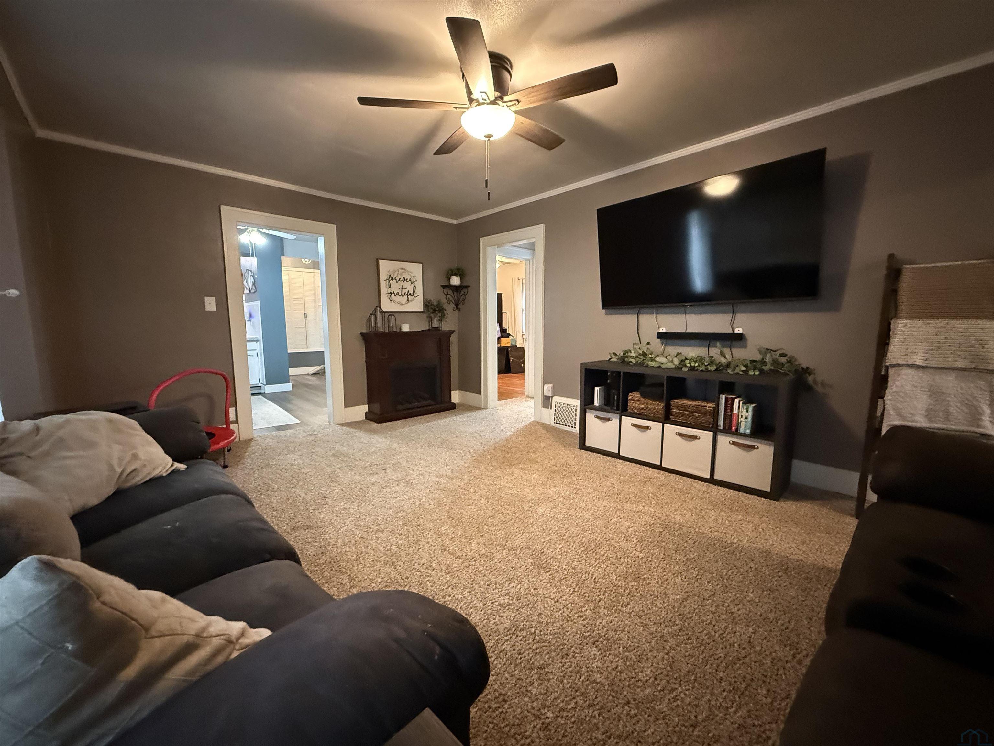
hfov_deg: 102.1
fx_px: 402
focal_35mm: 14
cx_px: 497
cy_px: 373
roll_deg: +0.5
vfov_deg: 85.7
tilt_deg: -6.3
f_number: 2.2
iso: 1000
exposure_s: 1/40
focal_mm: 2.22
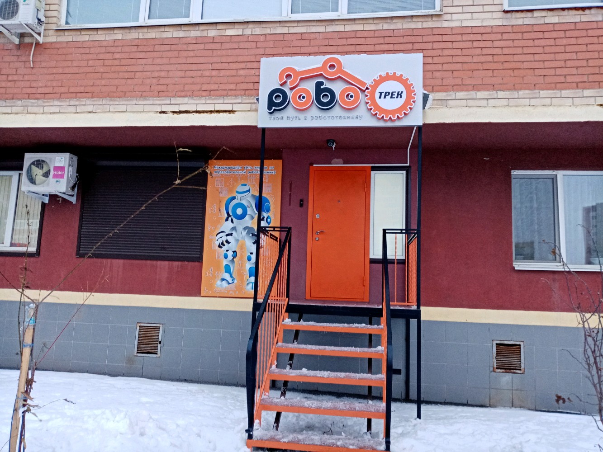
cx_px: 302
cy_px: 226
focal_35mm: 26
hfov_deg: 67.3
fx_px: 453
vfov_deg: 53.1
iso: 170
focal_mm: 3.62
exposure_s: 1/33.3
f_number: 1.8
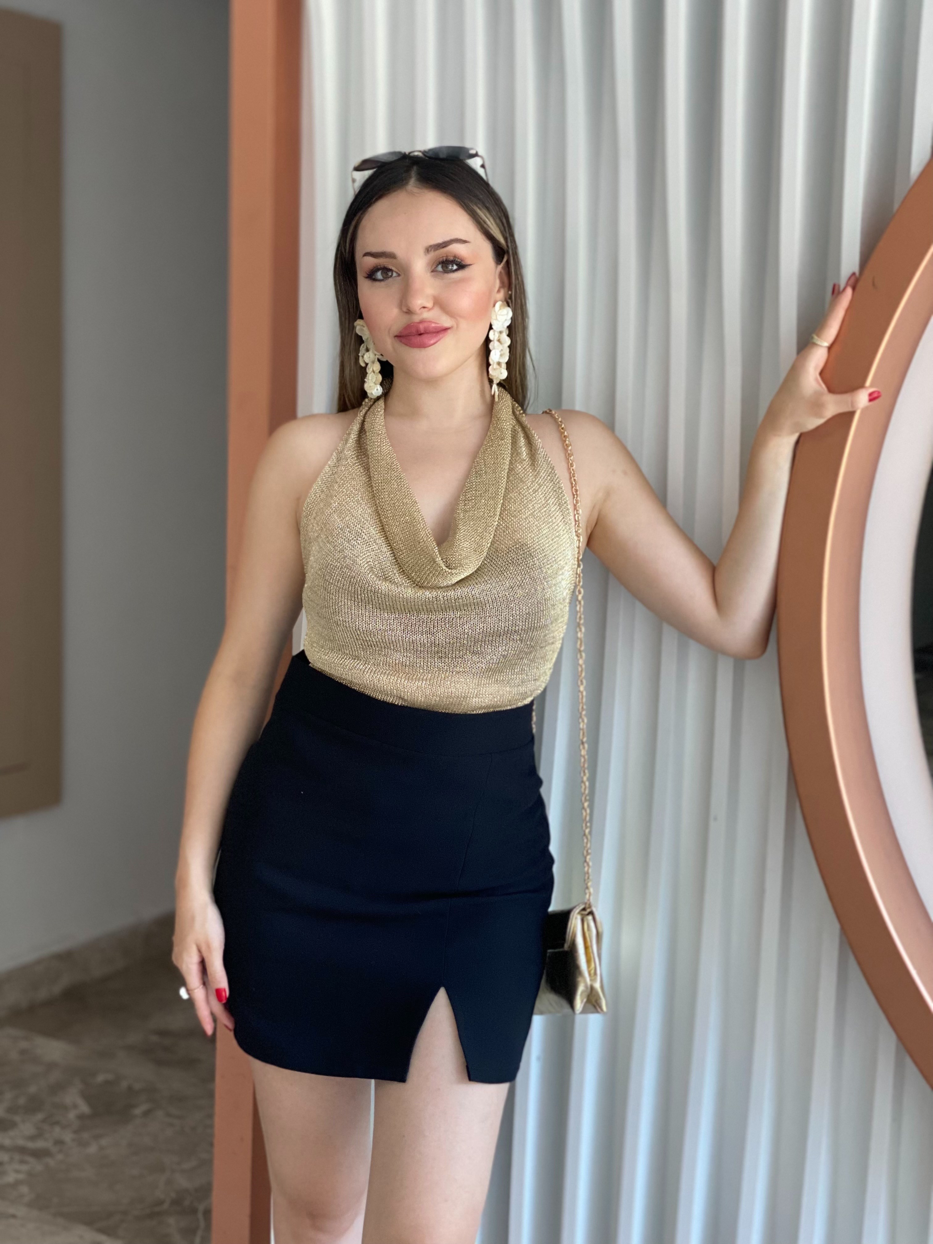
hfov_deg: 28.0
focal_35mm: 52
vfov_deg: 36.8
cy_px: 622
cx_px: 466
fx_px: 1869
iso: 200
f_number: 2
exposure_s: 1/122
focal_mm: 6
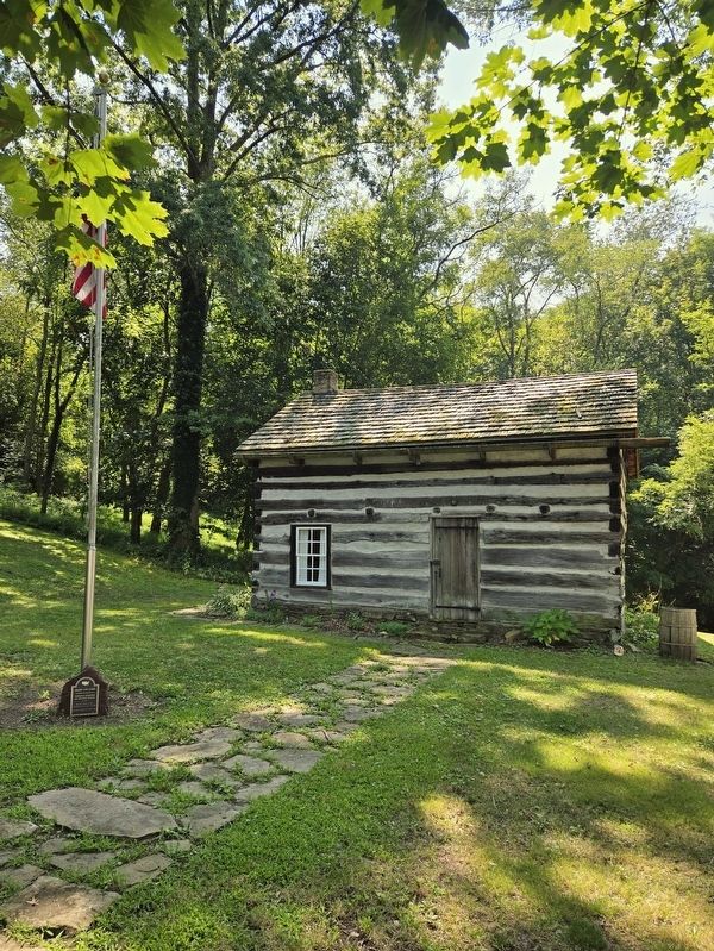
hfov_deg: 58.9
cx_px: 357
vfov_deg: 73.9
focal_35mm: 23
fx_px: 632
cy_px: 476
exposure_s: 1/885
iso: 25
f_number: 1.8
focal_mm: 5.4
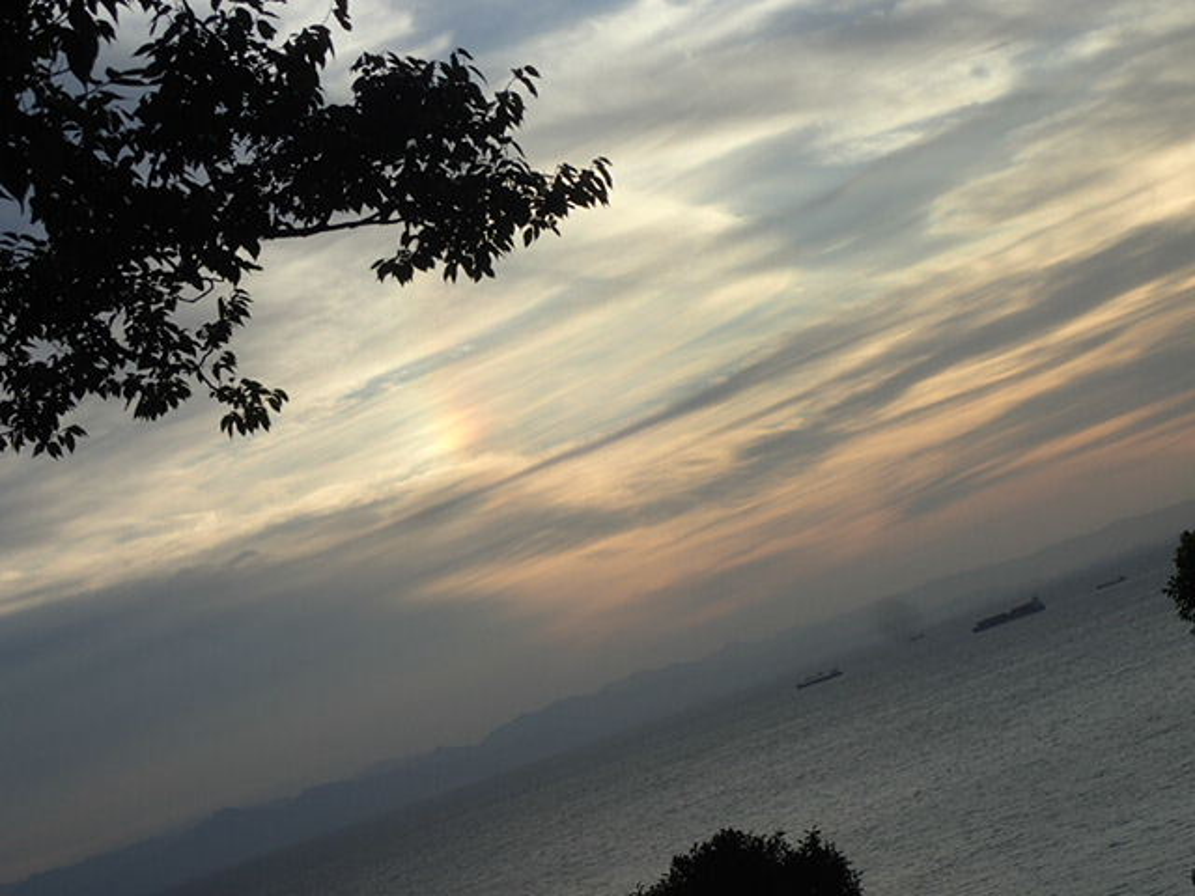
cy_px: 448
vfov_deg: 16.2
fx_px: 3141
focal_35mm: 91
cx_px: 598
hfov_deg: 21.5
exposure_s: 1/250
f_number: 6.3
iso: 100
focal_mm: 16.48
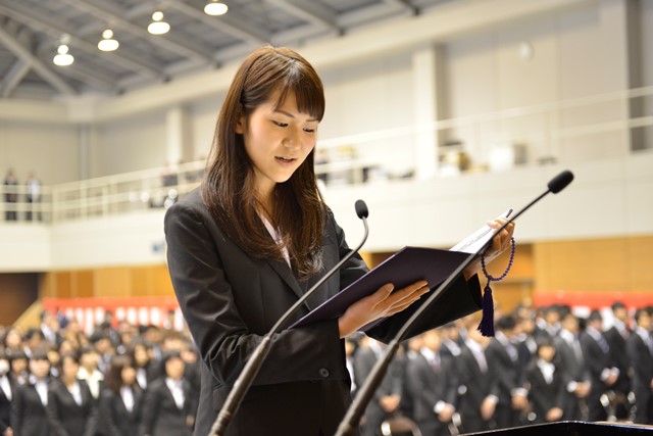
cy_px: 218
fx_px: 1270
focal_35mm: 70
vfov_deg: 19.5
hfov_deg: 28.8
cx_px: 326
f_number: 3.2
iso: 1600
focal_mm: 70
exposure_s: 1/60
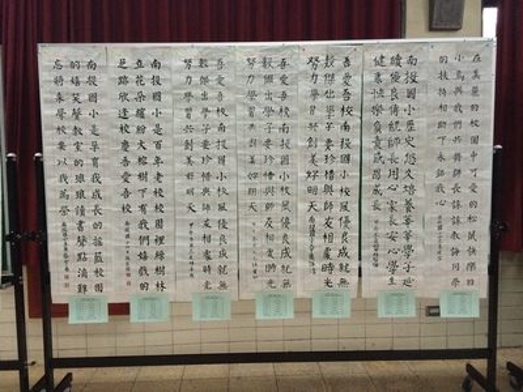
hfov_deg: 61.7
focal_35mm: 29
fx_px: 438
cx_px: 262
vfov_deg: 48.2
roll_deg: +0.6
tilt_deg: -4.8
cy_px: 196
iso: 200
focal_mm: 4.15
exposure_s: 1/30
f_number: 2.2
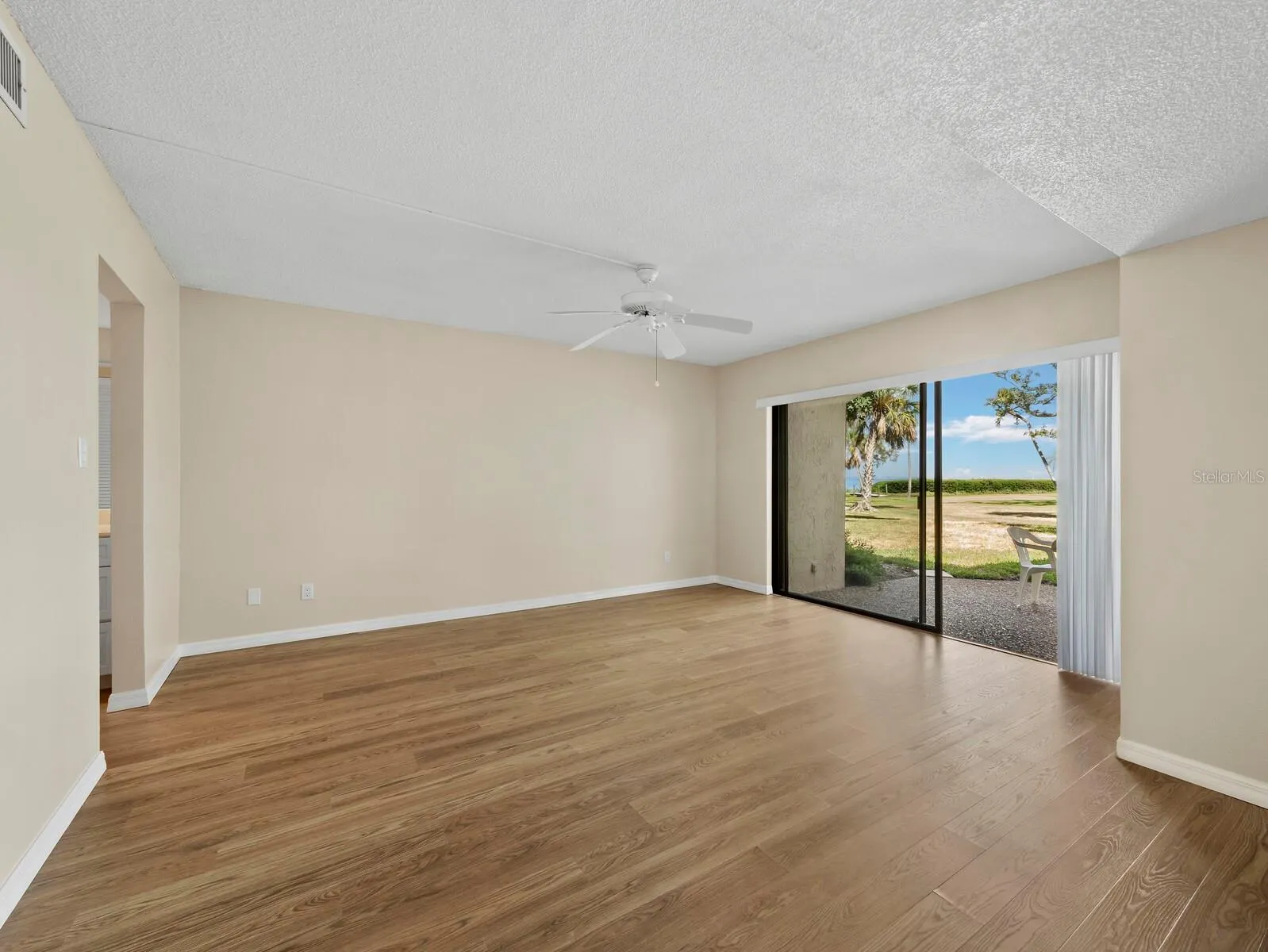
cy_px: 476
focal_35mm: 14
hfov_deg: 102.0
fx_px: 513
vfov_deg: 85.7
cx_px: 634
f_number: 11
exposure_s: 1/3
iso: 400
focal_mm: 7
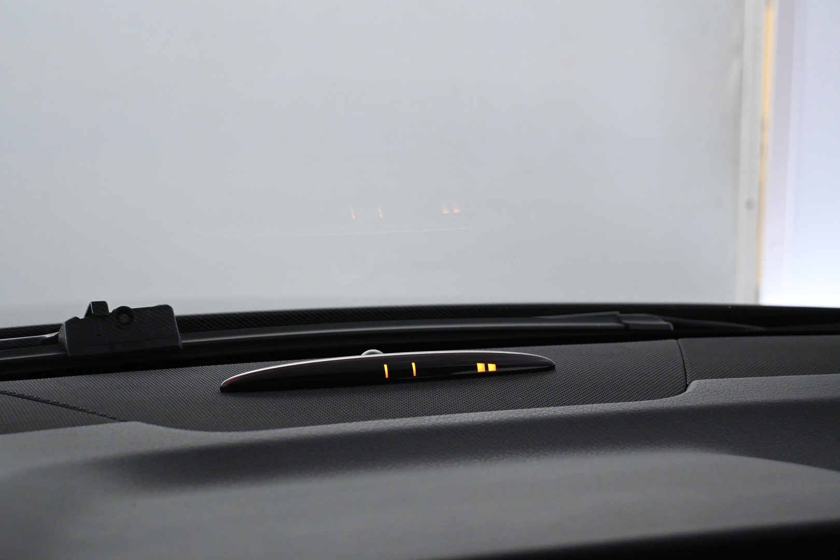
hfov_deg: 31.2
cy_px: 280
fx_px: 1505
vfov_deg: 21.1
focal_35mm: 64
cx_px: 420
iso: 3200
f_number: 6
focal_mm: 43
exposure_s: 1/100
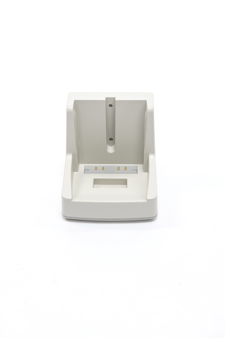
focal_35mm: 70
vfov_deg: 28.8
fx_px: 656
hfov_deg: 19.5
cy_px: 169
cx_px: 112
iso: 200
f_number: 8
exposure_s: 1/160
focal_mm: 70
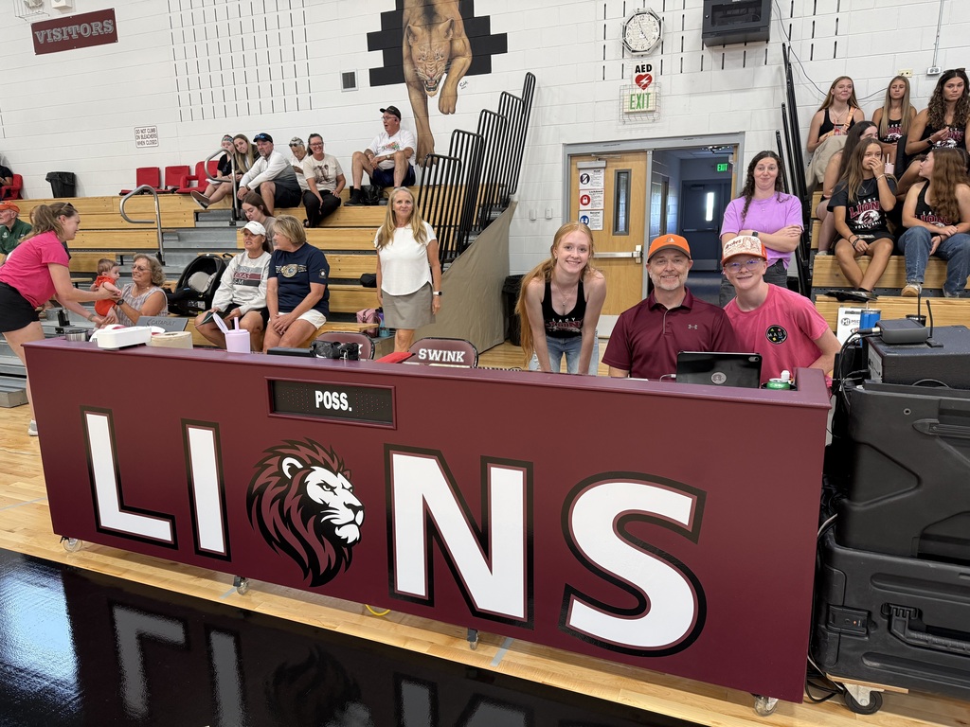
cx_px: 485
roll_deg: +1.6
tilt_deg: -11.0
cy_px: 364
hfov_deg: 71.6
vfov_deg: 56.8
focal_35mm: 24
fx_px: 673
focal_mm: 6.76
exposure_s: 1/60
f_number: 1.78
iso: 160
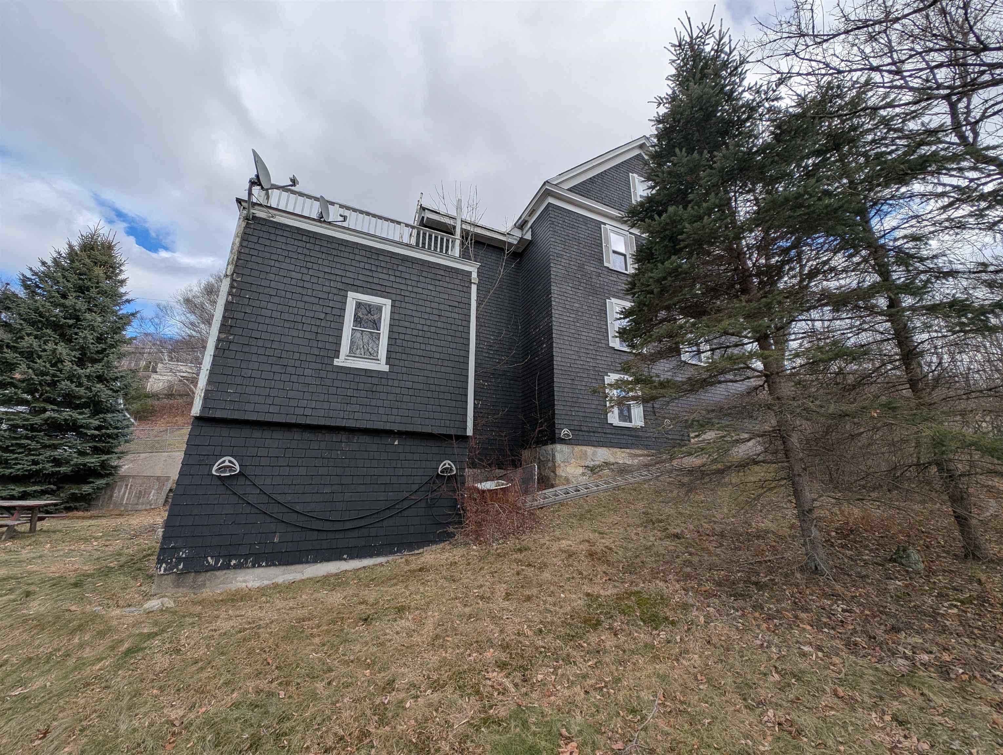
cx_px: 502
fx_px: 348
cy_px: 378
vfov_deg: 94.6
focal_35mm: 12
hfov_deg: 110.5
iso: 41
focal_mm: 2.23
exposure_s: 1/1337
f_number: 1.95
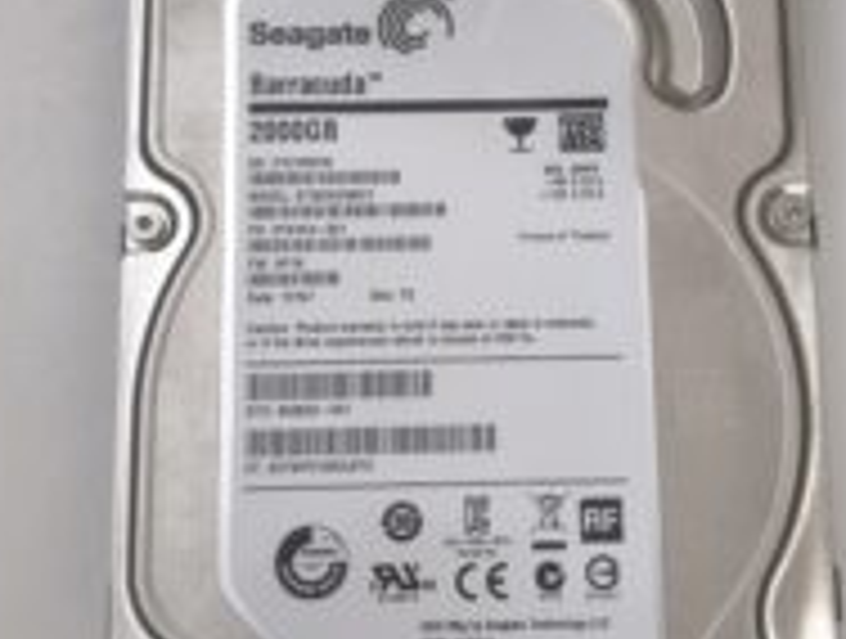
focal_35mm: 65
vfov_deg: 22.7
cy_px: 277
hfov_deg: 29.7
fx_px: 1593
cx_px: 504
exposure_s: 1/50
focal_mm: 6.57
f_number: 1.6
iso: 500
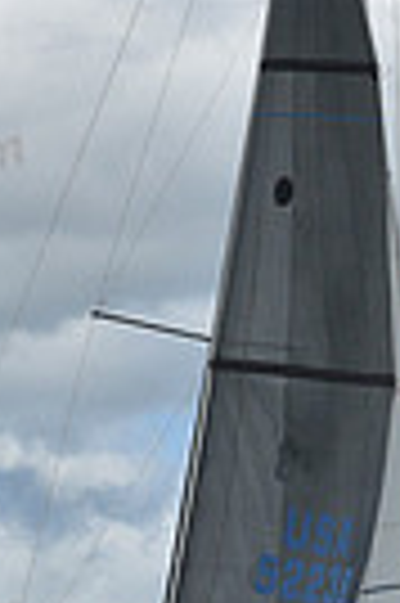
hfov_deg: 4.5
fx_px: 5079
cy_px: 387
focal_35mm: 304
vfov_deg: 6.8
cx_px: 258
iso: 320
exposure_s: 1/1250
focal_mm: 70
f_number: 9
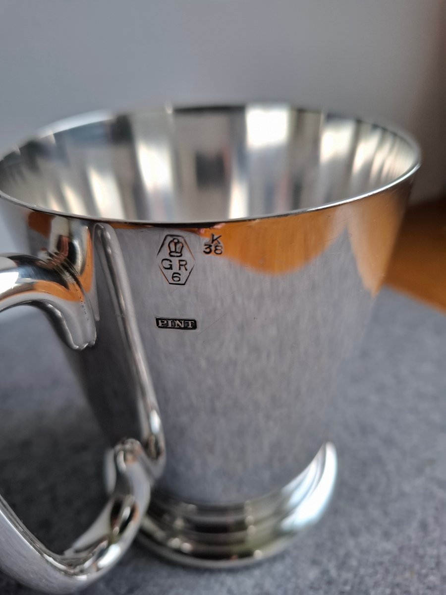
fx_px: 395
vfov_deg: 73.9
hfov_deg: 58.9
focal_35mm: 23
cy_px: 298
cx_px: 223
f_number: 1.8
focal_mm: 5.54
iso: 50
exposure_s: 1/112
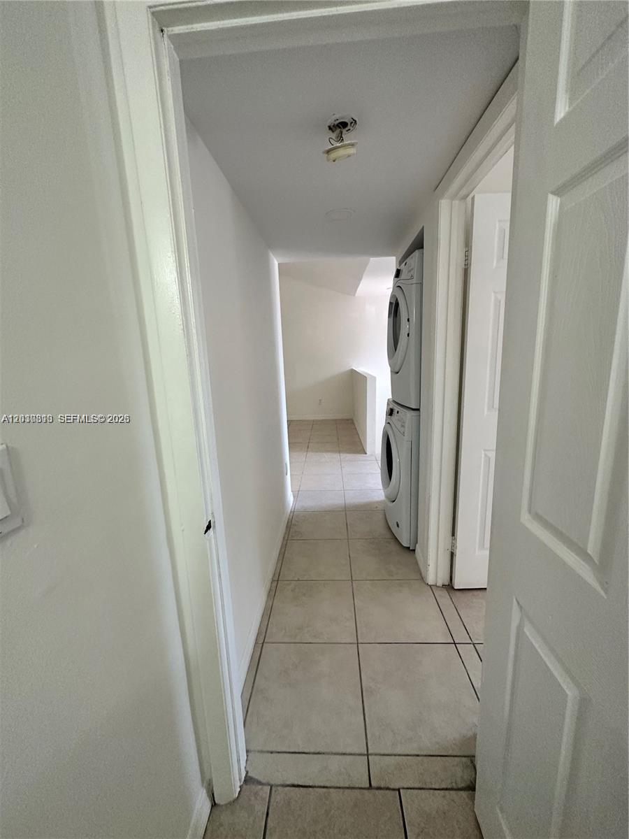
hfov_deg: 85.7
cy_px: 420
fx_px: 339
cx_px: 314
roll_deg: +2.7
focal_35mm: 14
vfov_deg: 102.1
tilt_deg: -9.0
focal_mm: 2.22
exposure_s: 1/120
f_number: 2.2
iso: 250
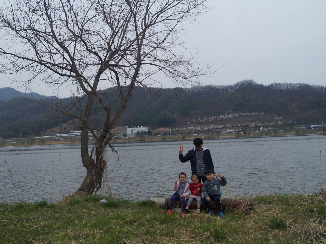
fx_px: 377
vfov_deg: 36.0
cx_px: 148
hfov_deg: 46.7
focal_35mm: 40
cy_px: 122
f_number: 6.3
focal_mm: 24
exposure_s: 1/160
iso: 100
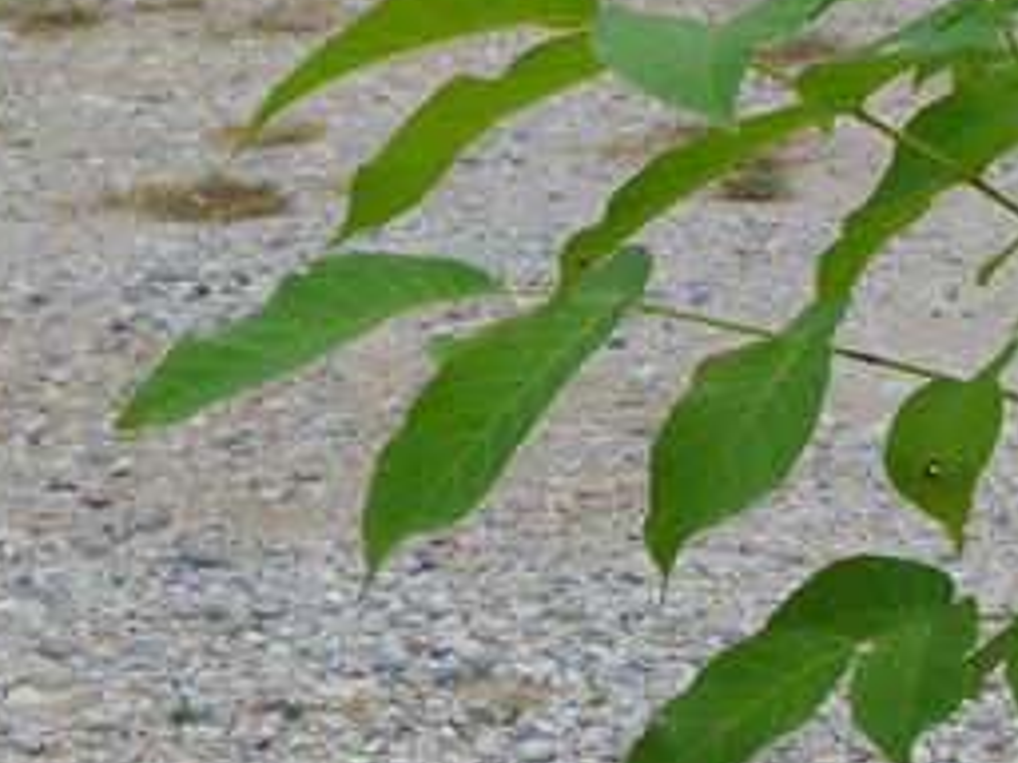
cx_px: 1169
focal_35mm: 129
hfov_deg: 14.8
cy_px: 664
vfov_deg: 11.4
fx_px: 3794
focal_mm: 6
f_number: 3.2
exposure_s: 1/400
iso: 100
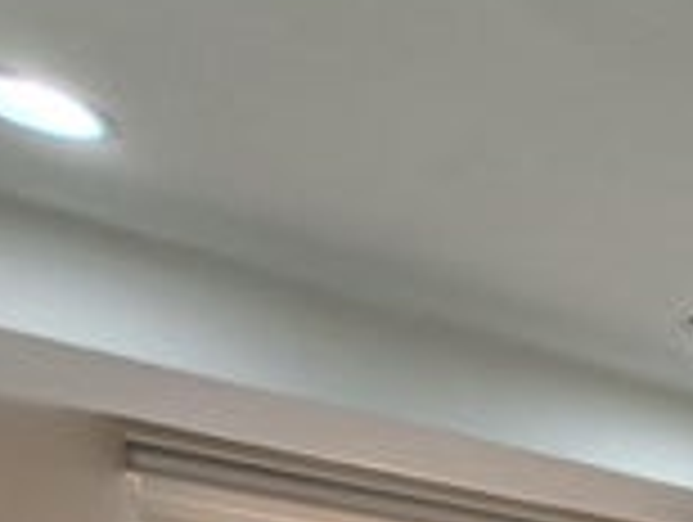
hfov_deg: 22.7
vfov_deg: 19.8
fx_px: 1083
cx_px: 1206
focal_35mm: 54
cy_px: 945
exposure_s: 1/40
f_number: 2.2
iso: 80
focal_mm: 1.74
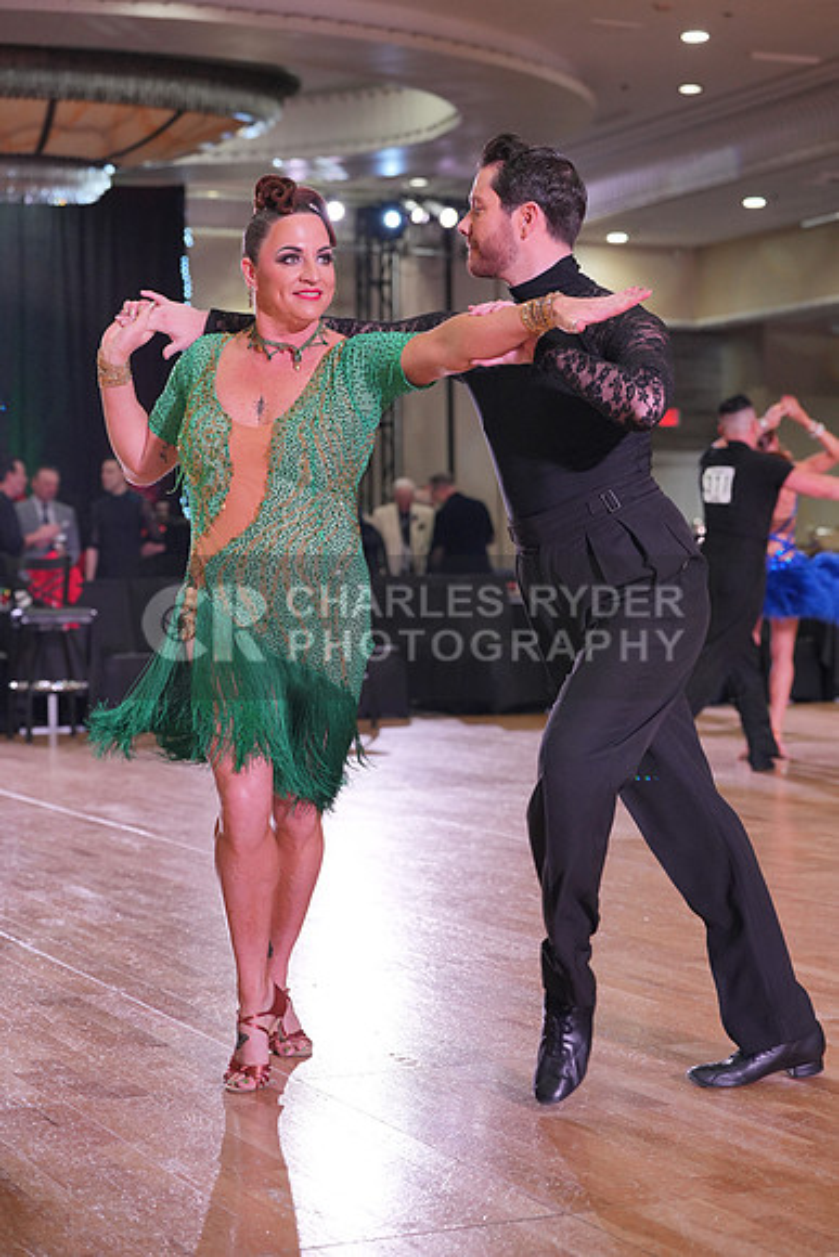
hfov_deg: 19.5
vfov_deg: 28.8
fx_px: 2445
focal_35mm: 70
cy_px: 628
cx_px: 420
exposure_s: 1/400
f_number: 4
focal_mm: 70
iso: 2000
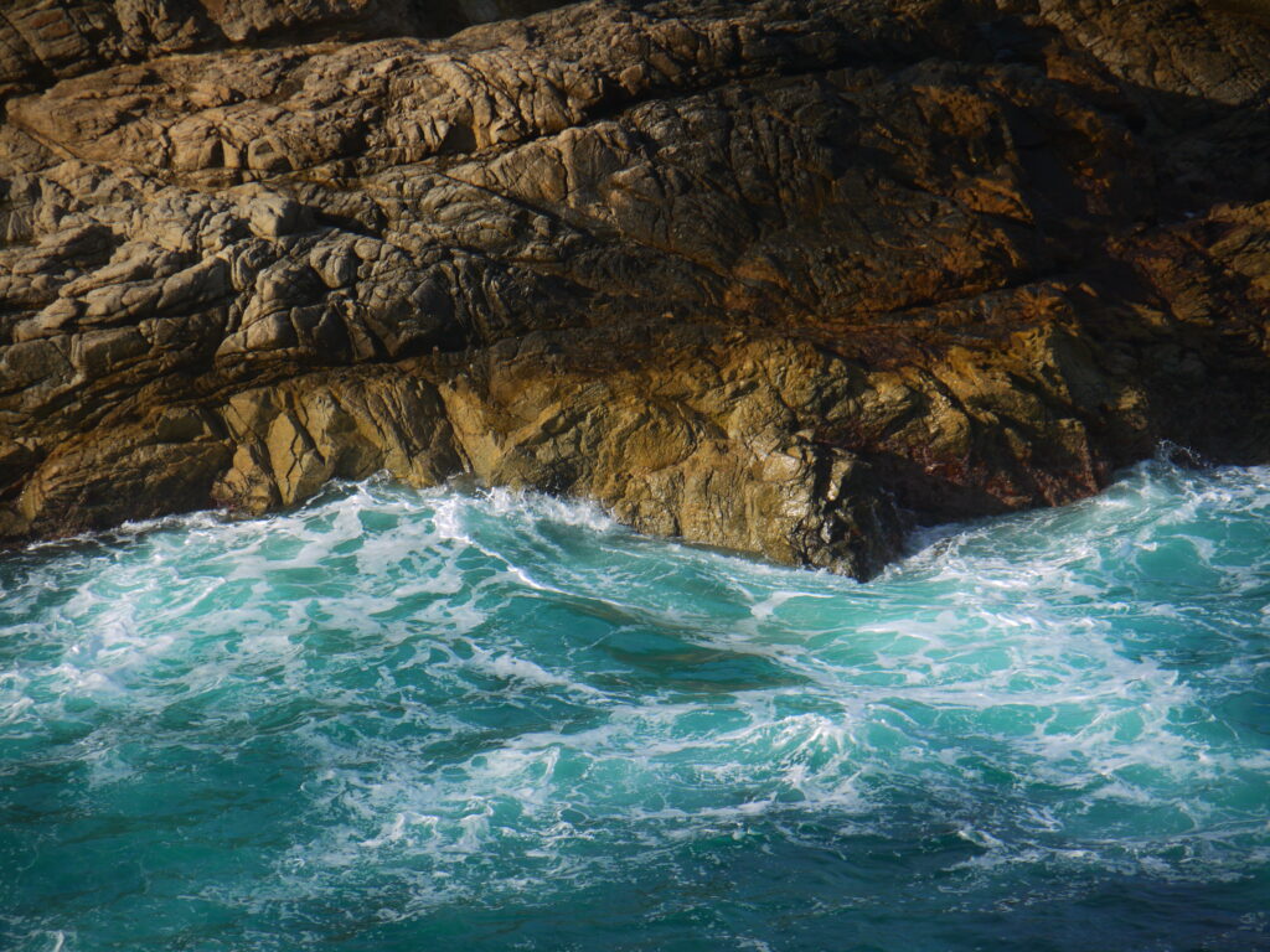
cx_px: 635
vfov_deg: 5.3
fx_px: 10273
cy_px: 476
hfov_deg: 7.1
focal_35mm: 280
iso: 100
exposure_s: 1/500
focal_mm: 140
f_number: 5.8
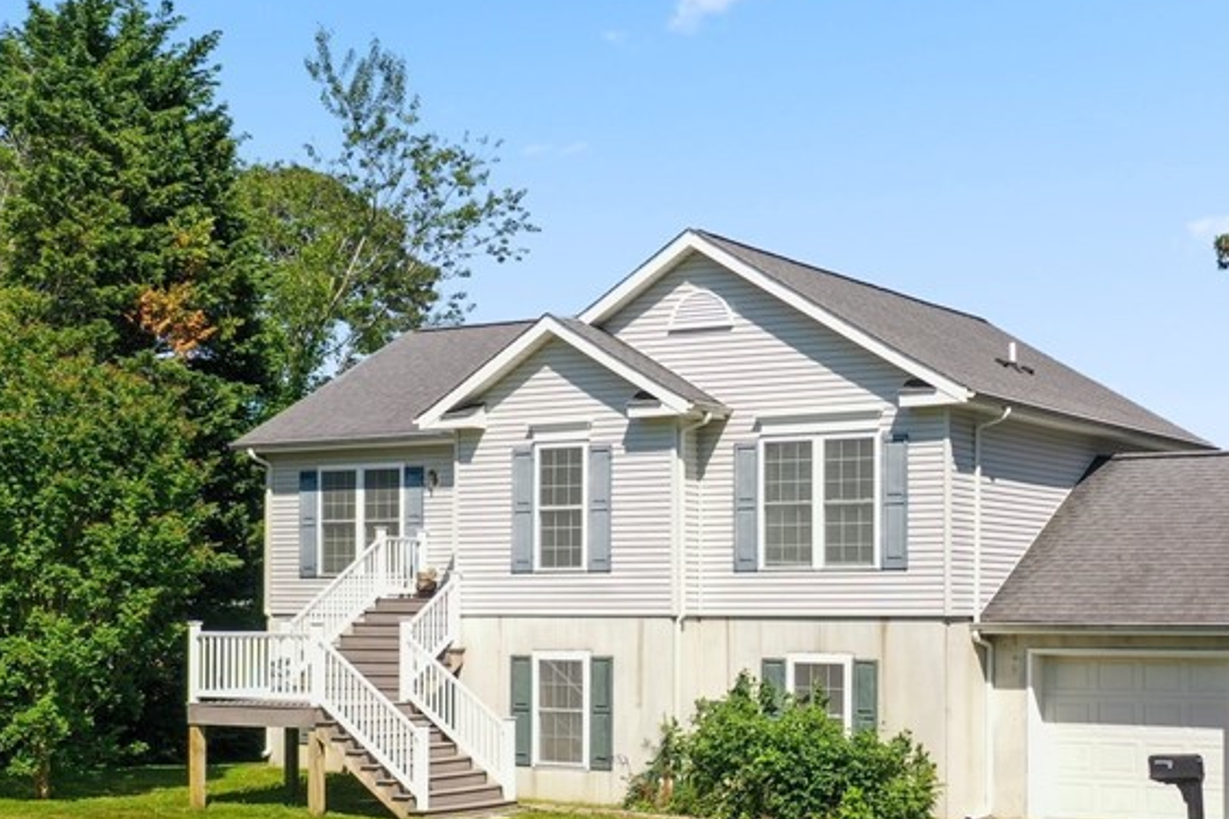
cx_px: 830
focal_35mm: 54
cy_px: 444
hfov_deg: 36.5
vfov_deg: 25.0
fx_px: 1843
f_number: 3.5
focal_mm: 10.26
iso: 100
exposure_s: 1/50
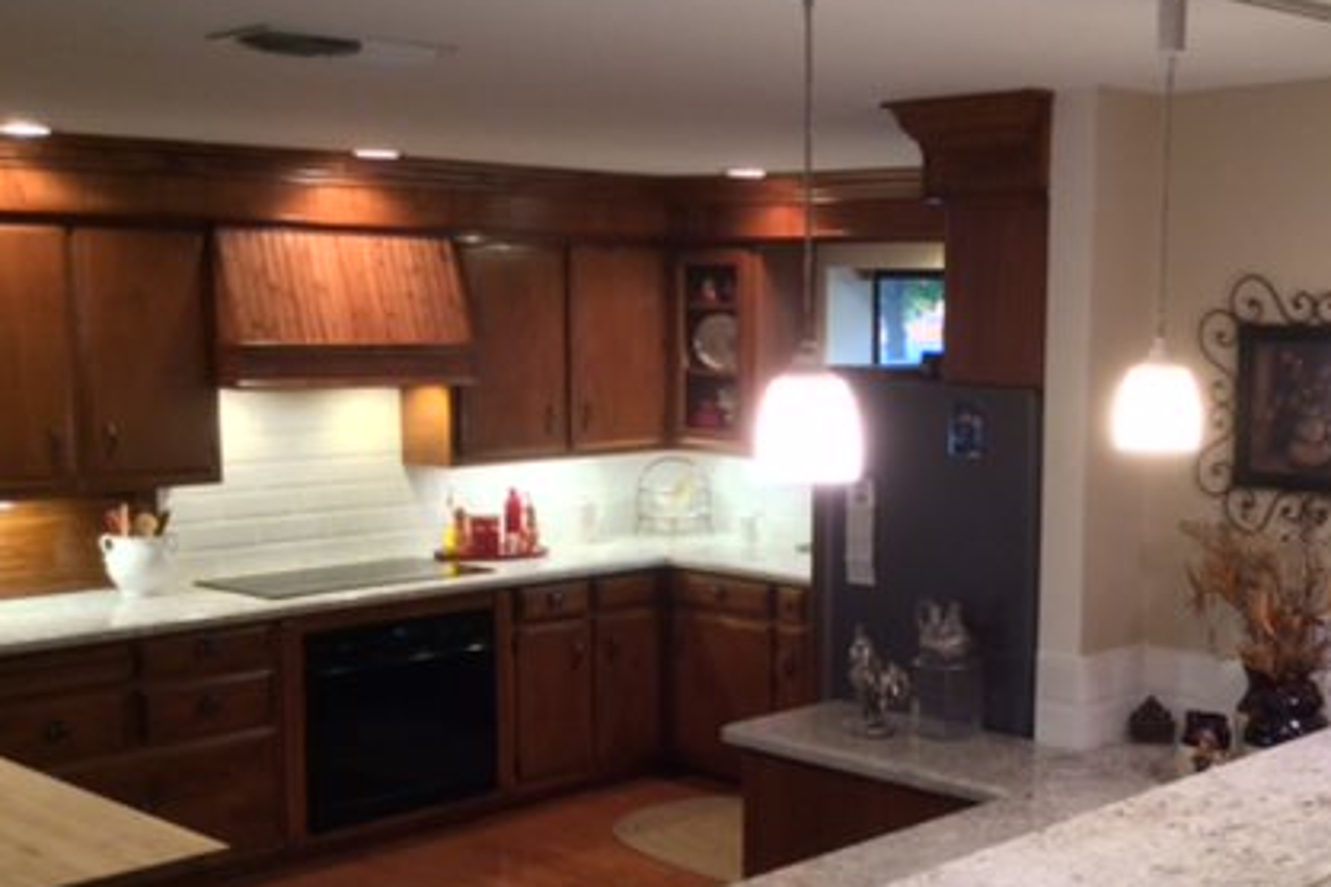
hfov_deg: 38.5
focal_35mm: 51
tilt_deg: -8.8
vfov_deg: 26.4
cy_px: 565
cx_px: 868
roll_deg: -0.6
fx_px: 1885
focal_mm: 3.3
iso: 80
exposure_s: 1/24
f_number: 2.4
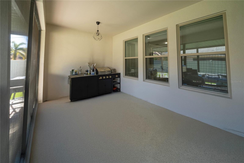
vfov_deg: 90.1
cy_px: 82
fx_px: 81
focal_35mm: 12
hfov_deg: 112.6
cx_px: 122
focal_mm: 12
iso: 160
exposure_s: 1/40
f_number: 5.6
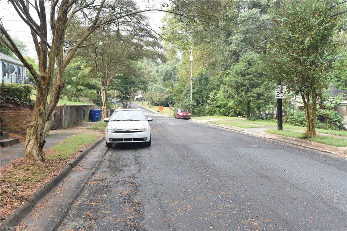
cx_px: 174
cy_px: 116
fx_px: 328
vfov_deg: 38.9
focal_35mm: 34
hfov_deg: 55.8
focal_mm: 34
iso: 800
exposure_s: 1/250
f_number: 8
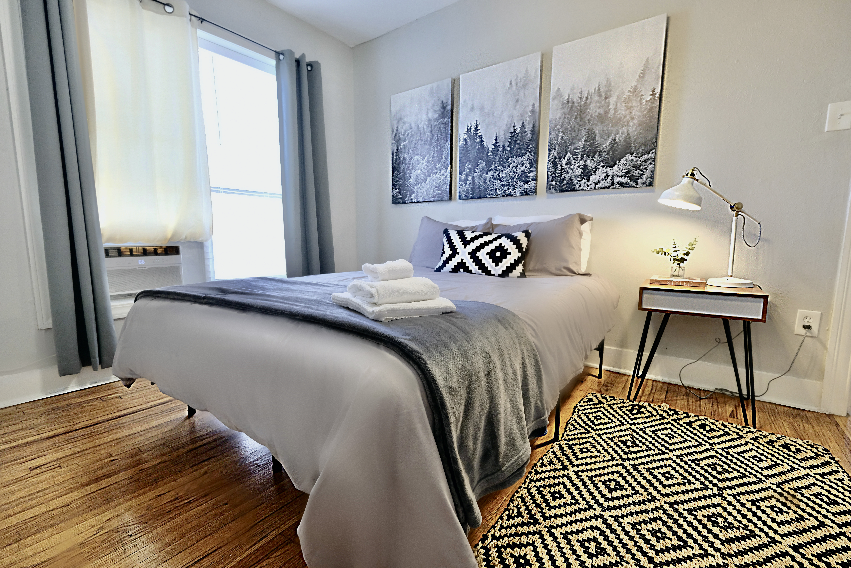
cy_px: 284
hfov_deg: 100.4
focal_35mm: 15
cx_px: 426
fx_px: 355
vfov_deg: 77.3
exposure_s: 1/60
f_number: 4
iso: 1250
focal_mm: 10
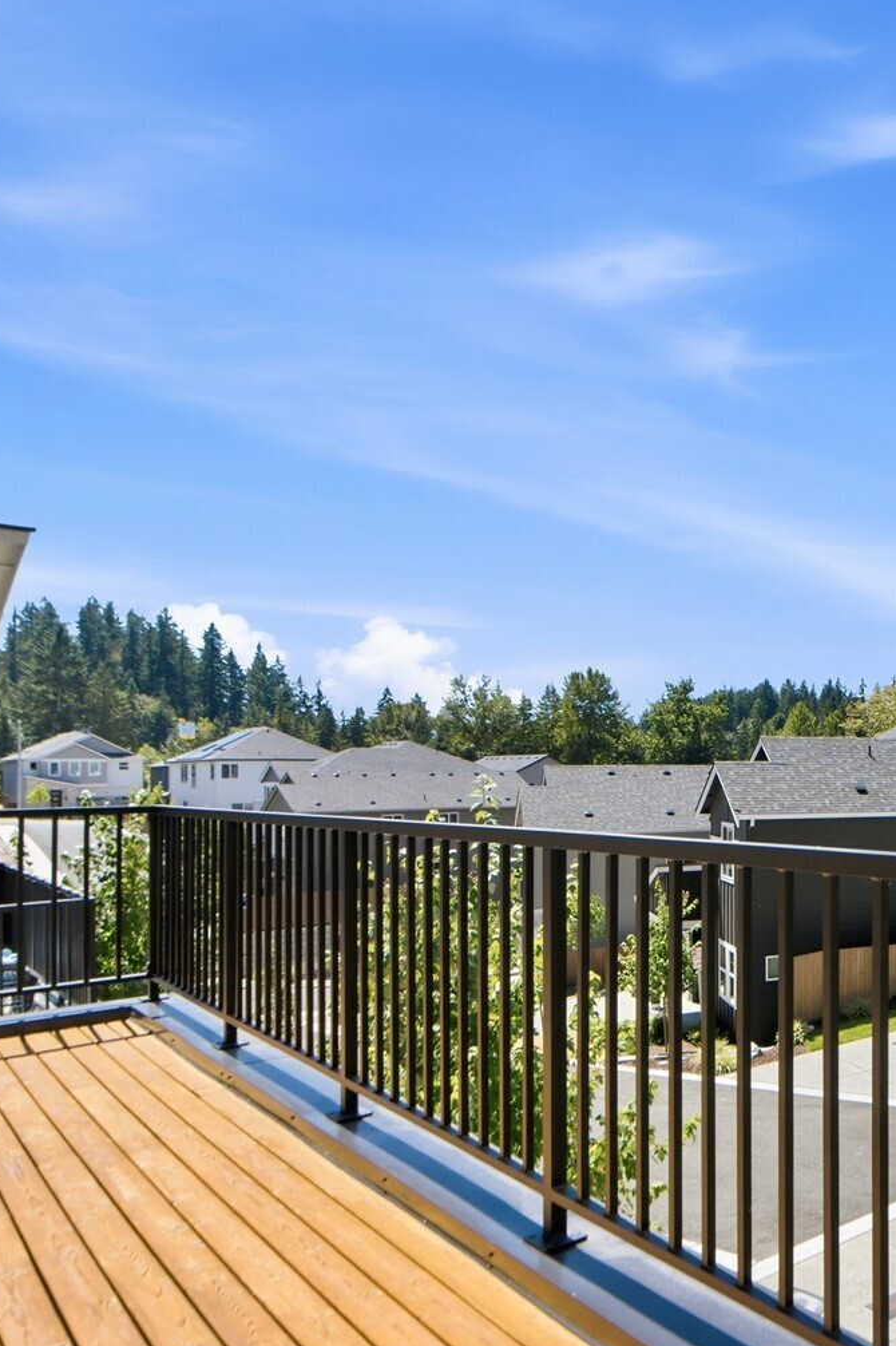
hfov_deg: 39.8
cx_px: 965
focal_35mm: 27
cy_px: 725
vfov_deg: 67.3
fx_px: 1009
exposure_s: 1/125
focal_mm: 16
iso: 400
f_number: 9
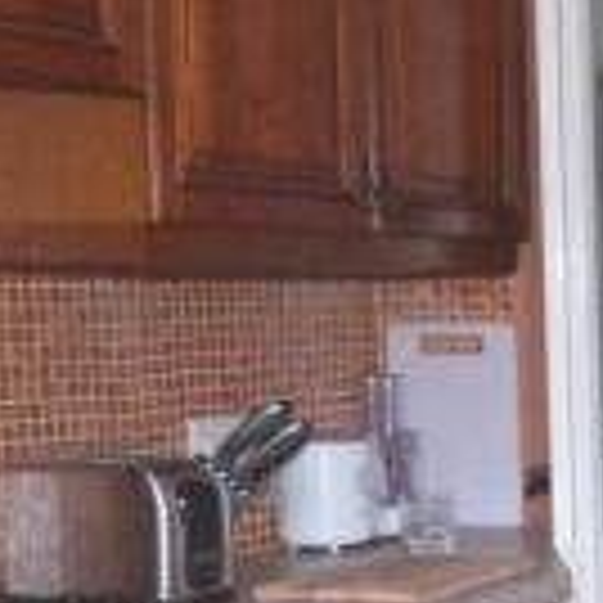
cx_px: 929
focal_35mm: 96
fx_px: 1892
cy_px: 614
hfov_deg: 16.4
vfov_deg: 17.6
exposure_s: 1/125
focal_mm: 4.5
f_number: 2.8
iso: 400
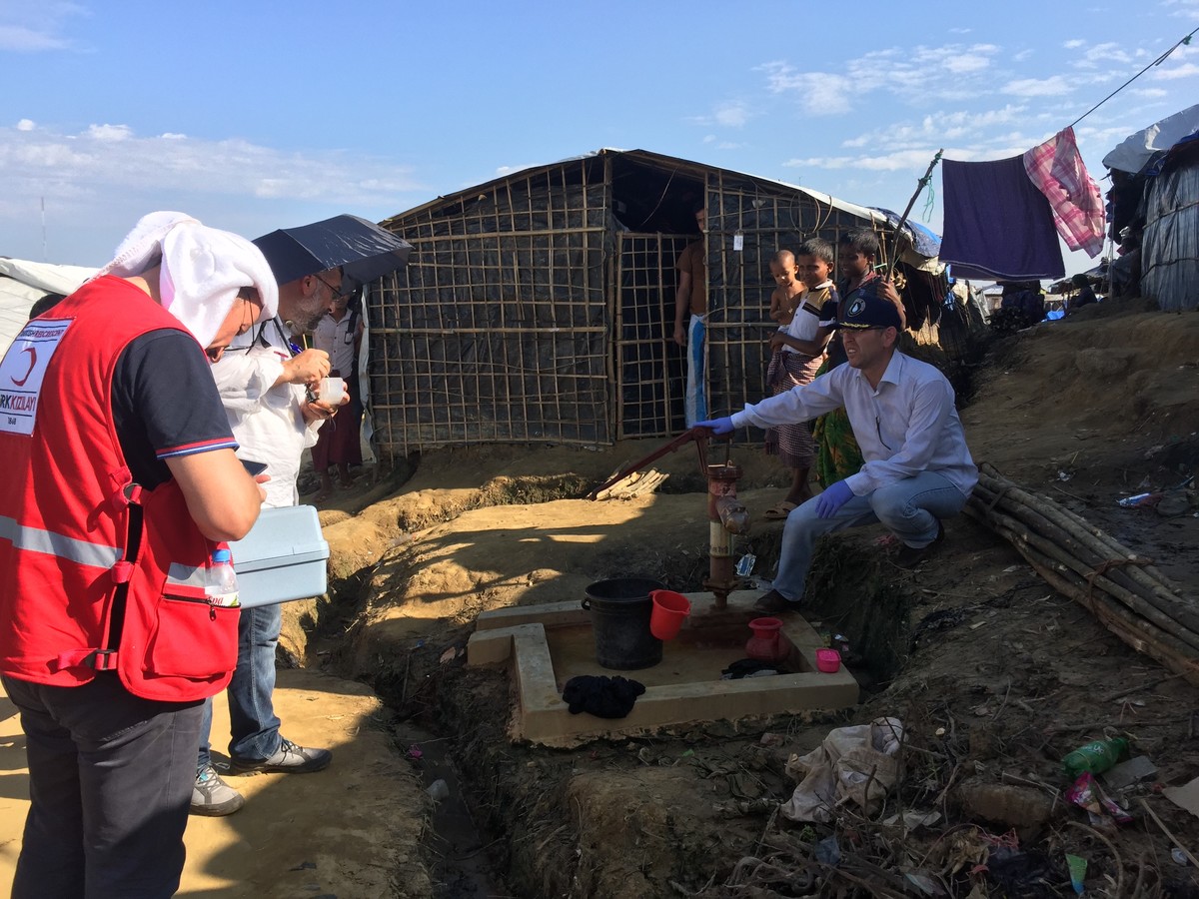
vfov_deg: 48.2
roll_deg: -1.0
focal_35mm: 29
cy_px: 450
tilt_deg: -7.0
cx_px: 600
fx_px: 1004
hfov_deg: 61.7
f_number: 2.2
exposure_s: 1/1412
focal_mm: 4.15
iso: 32
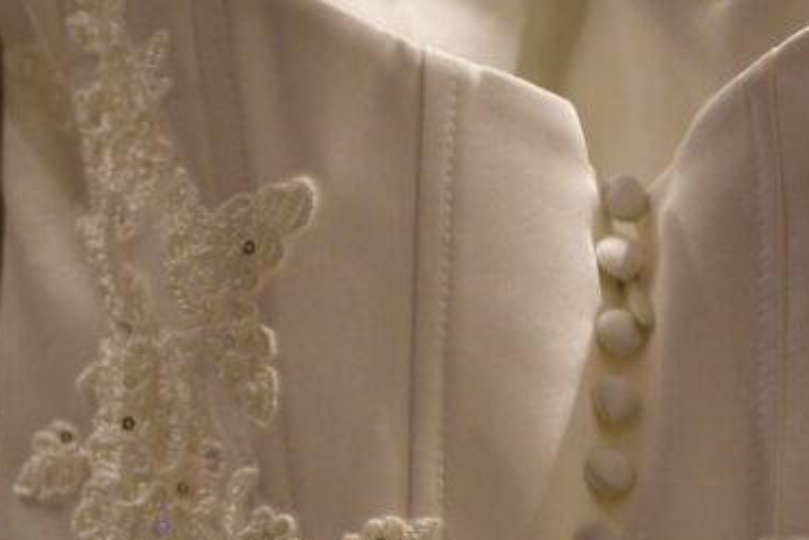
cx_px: 664
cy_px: 665
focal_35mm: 360
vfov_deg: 3.8
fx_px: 8093
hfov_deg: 5.7
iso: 640
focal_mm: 70
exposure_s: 1/250
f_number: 2.8
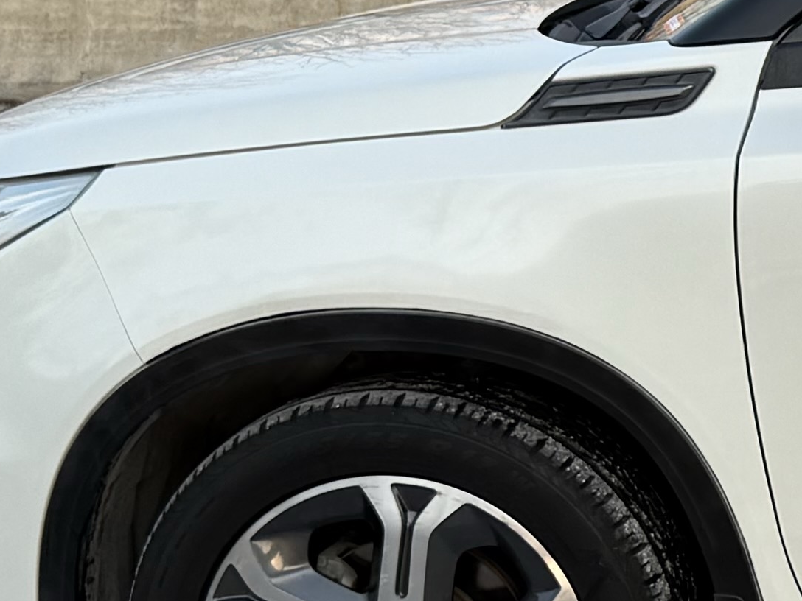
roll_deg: +0.1
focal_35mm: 126
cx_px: 1457
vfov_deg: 11.8
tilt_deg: -11.1
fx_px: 2919
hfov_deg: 13.9
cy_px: 319
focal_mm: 6.76
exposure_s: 1/1174
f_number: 1.78
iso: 80
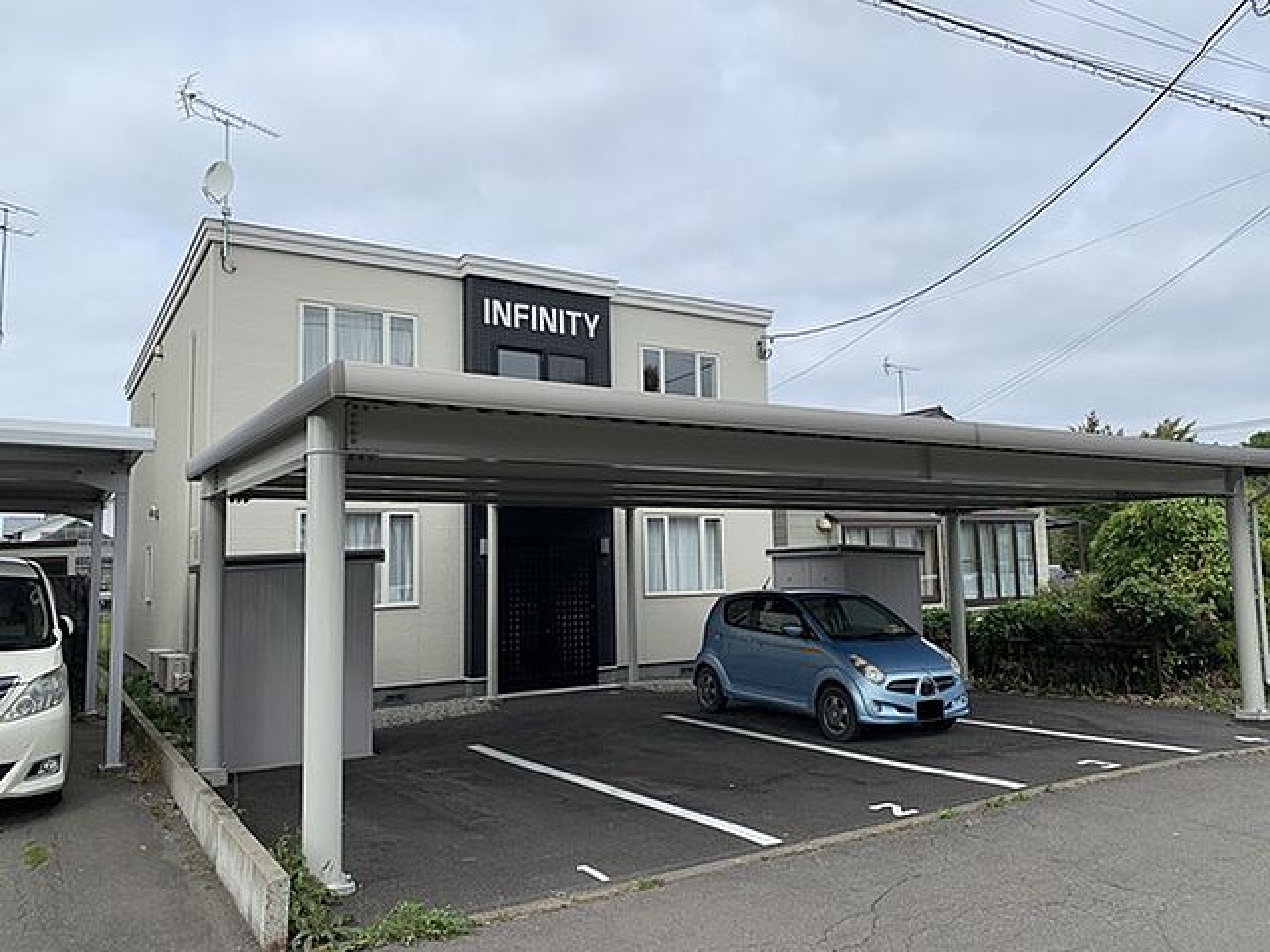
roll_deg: +0.8
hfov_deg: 67.3
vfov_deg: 53.1
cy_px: 476
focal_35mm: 26
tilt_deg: +6.2
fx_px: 954
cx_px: 635
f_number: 1.8
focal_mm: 4.25
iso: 25
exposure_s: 1/2075
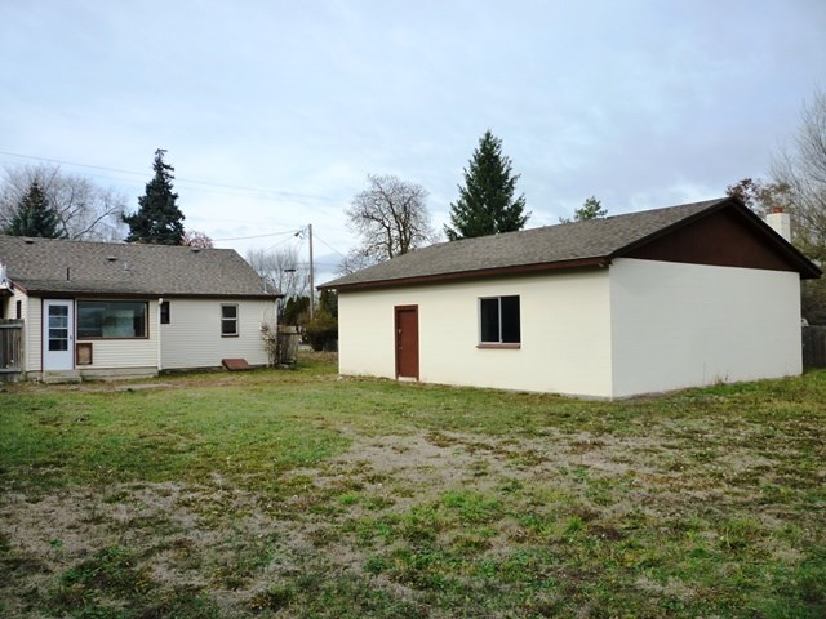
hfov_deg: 61.7
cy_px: 310
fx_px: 692
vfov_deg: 48.2
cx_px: 413
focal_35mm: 29
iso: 125
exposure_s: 1/500
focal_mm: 5.2
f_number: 3.5
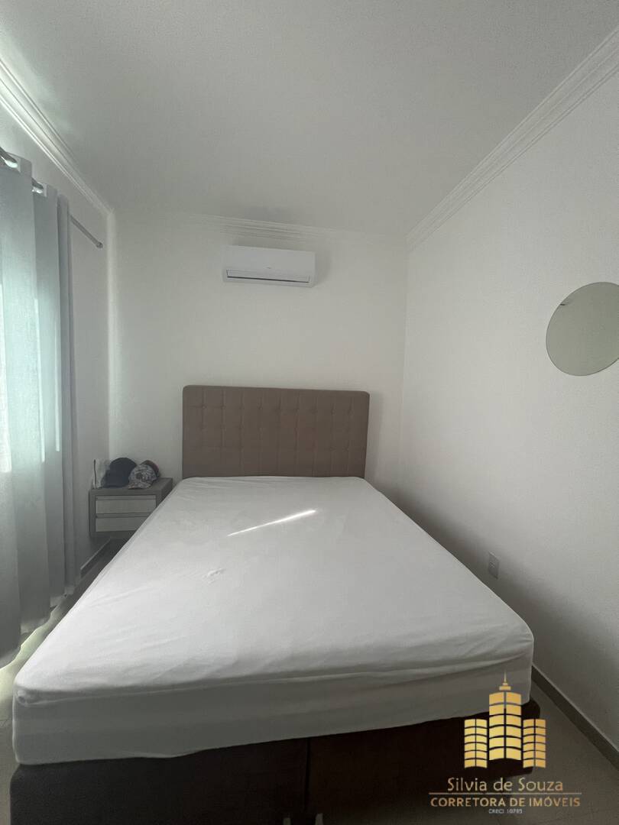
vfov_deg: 106.2
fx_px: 310
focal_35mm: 13
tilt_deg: -3.1
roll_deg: -1.4
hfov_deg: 89.9
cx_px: 310
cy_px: 412
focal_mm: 1.57
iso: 250
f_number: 1.8
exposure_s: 1/81
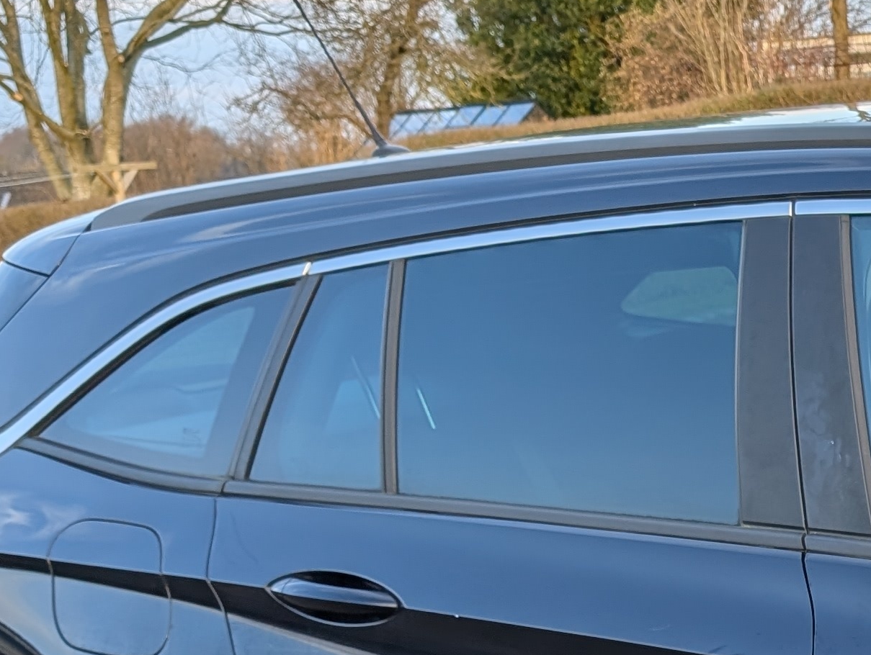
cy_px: 866
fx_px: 2041
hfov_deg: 22.1
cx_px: 1066
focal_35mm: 81
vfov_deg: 17.1
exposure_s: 1/116
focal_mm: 6.9
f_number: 1.68
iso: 15
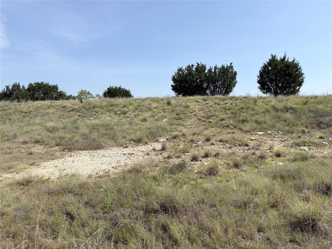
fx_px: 230
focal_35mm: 24
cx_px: 166
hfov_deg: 71.6
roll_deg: -1.0
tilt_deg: -1.4
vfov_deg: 56.8
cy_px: 124
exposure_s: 1/5714
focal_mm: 6.76
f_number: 1.78
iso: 80
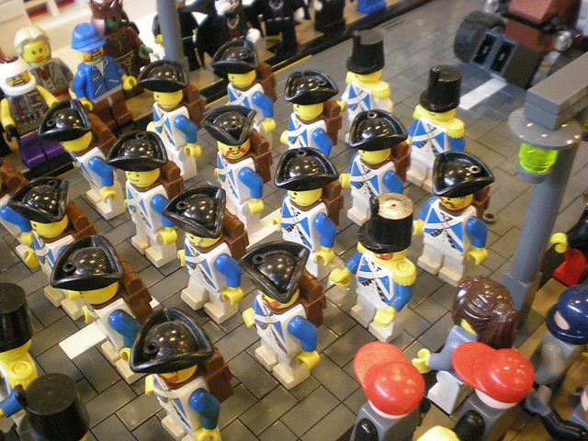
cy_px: 220
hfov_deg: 49.0
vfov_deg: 37.7
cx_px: 294
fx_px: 645
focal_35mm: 38
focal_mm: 6.3
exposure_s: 1/10.4
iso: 400
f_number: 3.1
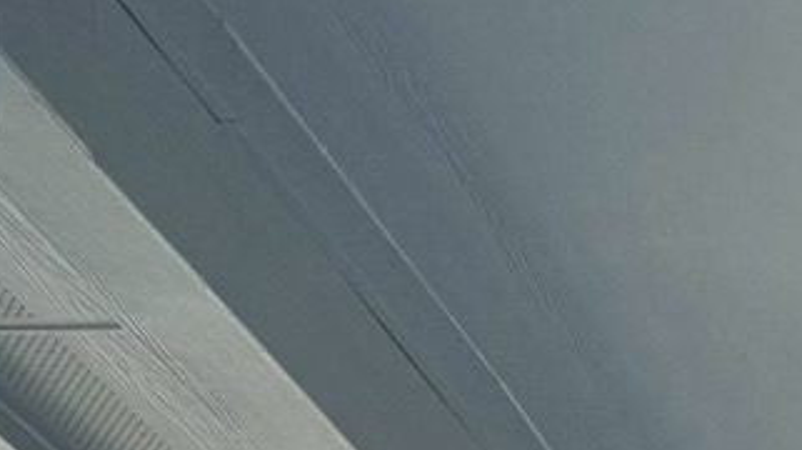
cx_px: 1427
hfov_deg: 11.9
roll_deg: -0.1
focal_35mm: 167
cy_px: 1832
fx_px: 3549
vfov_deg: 6.0
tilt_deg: -2.1
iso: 80
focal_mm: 6.76
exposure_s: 1/1923
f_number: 1.78
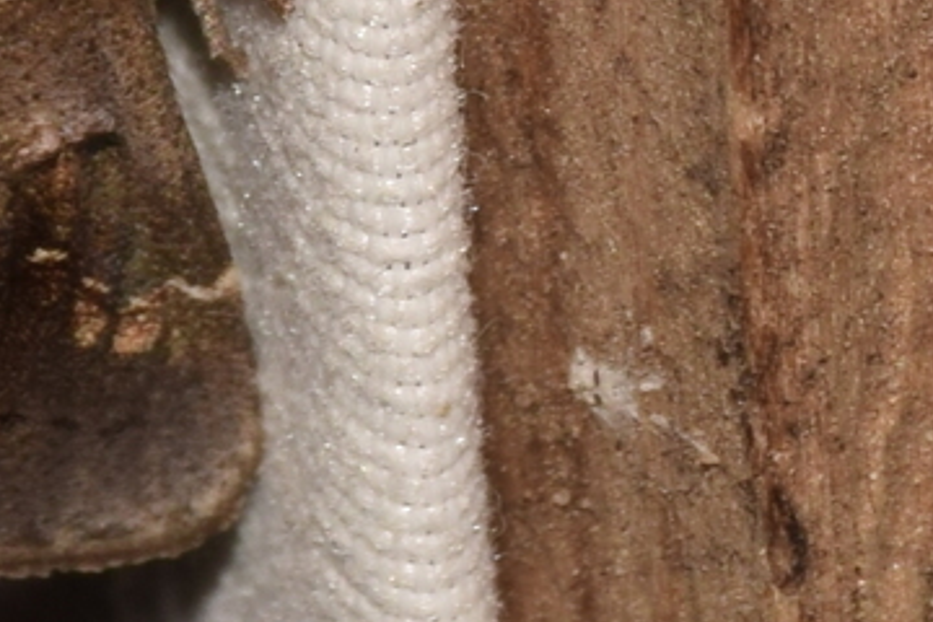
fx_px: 14512
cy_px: -65
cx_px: 31
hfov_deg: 3.7
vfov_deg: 2.5
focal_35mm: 560
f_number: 14
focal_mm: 140
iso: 125
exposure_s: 1/160
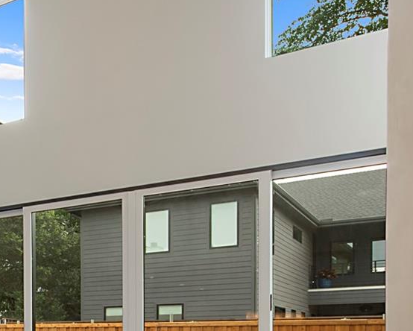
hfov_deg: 30.3
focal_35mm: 52
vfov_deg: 27.2
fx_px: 636
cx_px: -89
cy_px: 346
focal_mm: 10
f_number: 11
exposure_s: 1/30
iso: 100
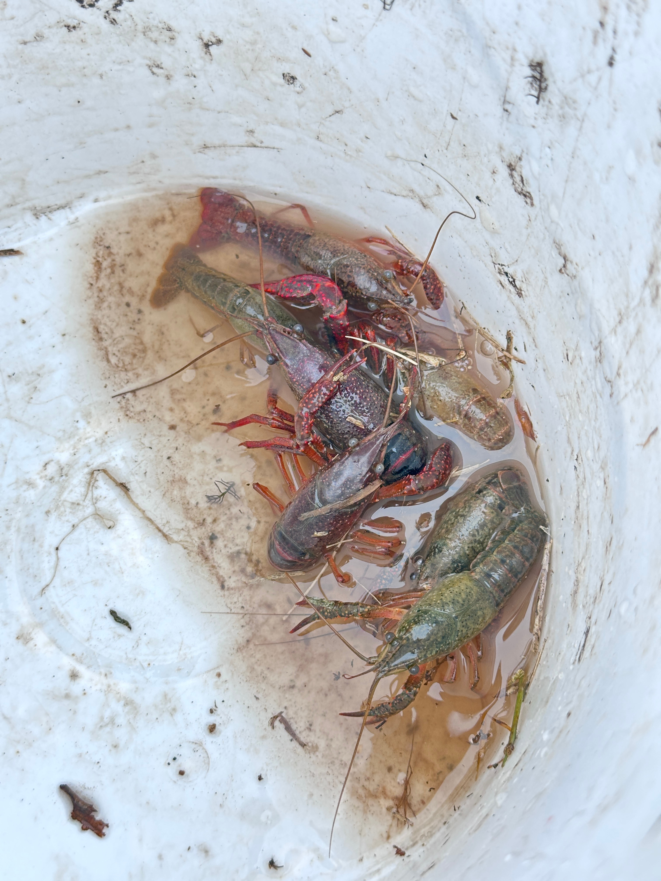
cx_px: 330
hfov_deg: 30.3
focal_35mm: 48
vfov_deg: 39.7
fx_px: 1222
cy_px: 440
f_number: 1.78
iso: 80
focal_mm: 6.86
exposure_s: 1/172
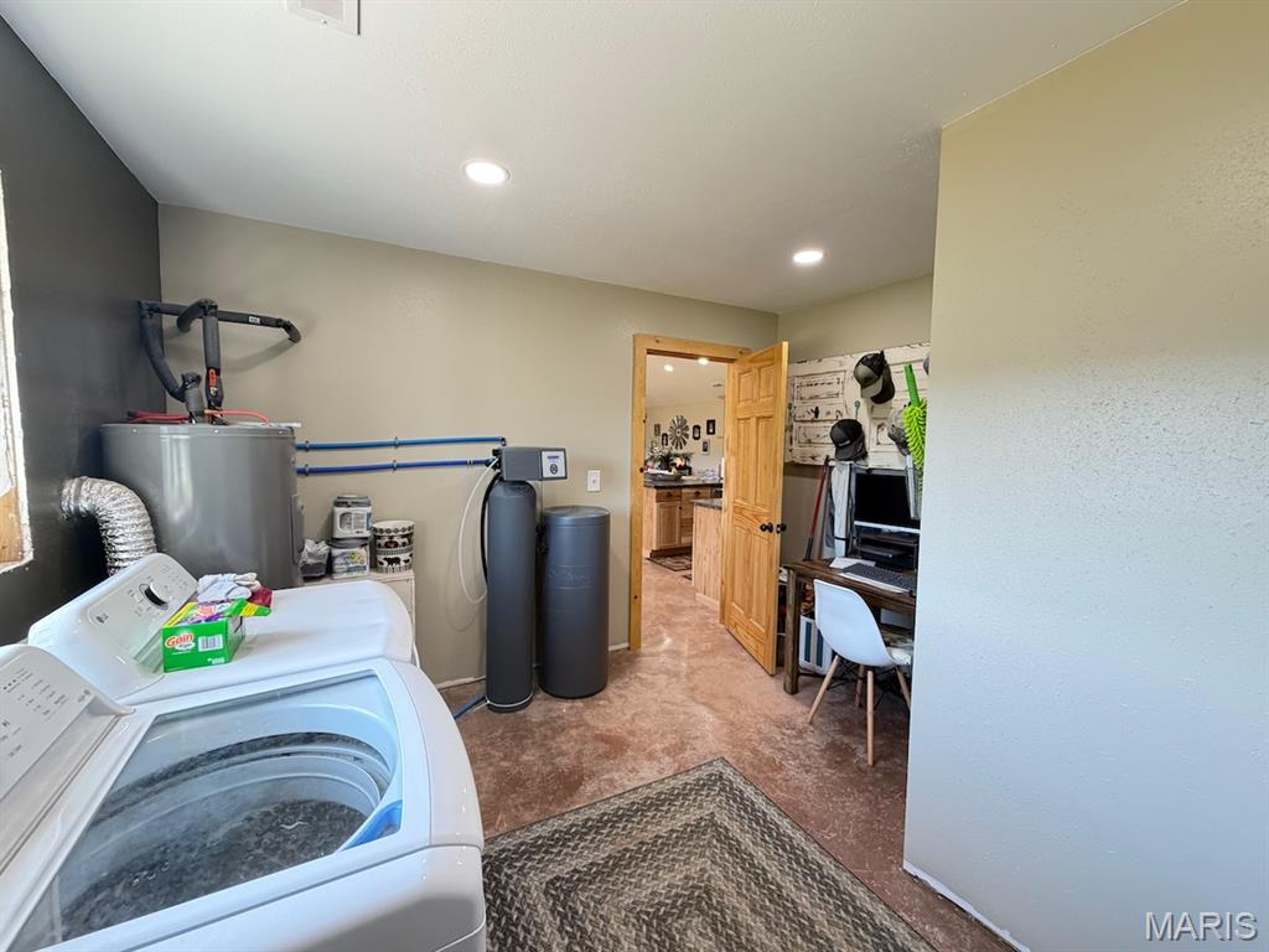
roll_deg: -1.2
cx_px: 634
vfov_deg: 85.7
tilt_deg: -4.2
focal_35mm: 14
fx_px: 513
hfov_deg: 102.1
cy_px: 476
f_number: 2.2
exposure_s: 1/60
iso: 400
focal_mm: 2.22
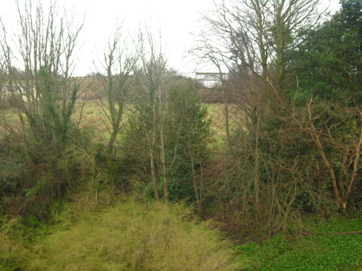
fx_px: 355
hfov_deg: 54.0
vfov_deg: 41.8
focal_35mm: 34
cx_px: 181
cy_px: 136
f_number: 3.7
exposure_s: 1/69.7
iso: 50
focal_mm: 8.7
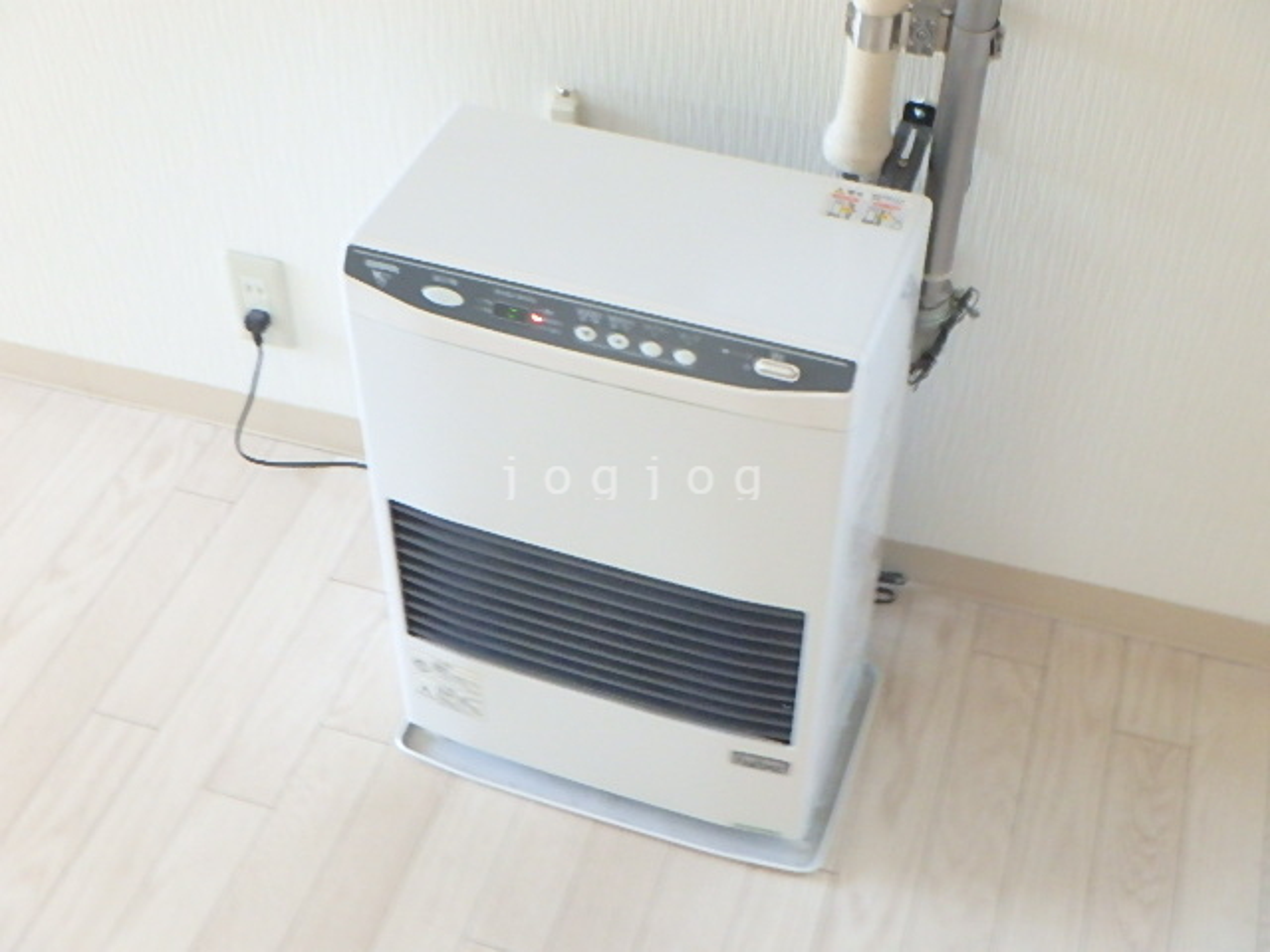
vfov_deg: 34.3
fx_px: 1541
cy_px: 476
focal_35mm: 42
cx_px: 635
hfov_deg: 44.8
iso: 800
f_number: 5.2
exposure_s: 1/13
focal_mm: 7.5
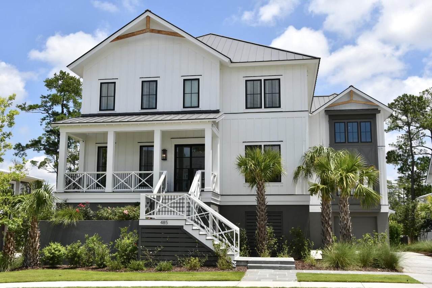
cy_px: 144
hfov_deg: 49.6
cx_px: 216
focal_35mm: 39
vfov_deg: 34.2
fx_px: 468
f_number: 9
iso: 100
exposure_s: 1/320
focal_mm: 26
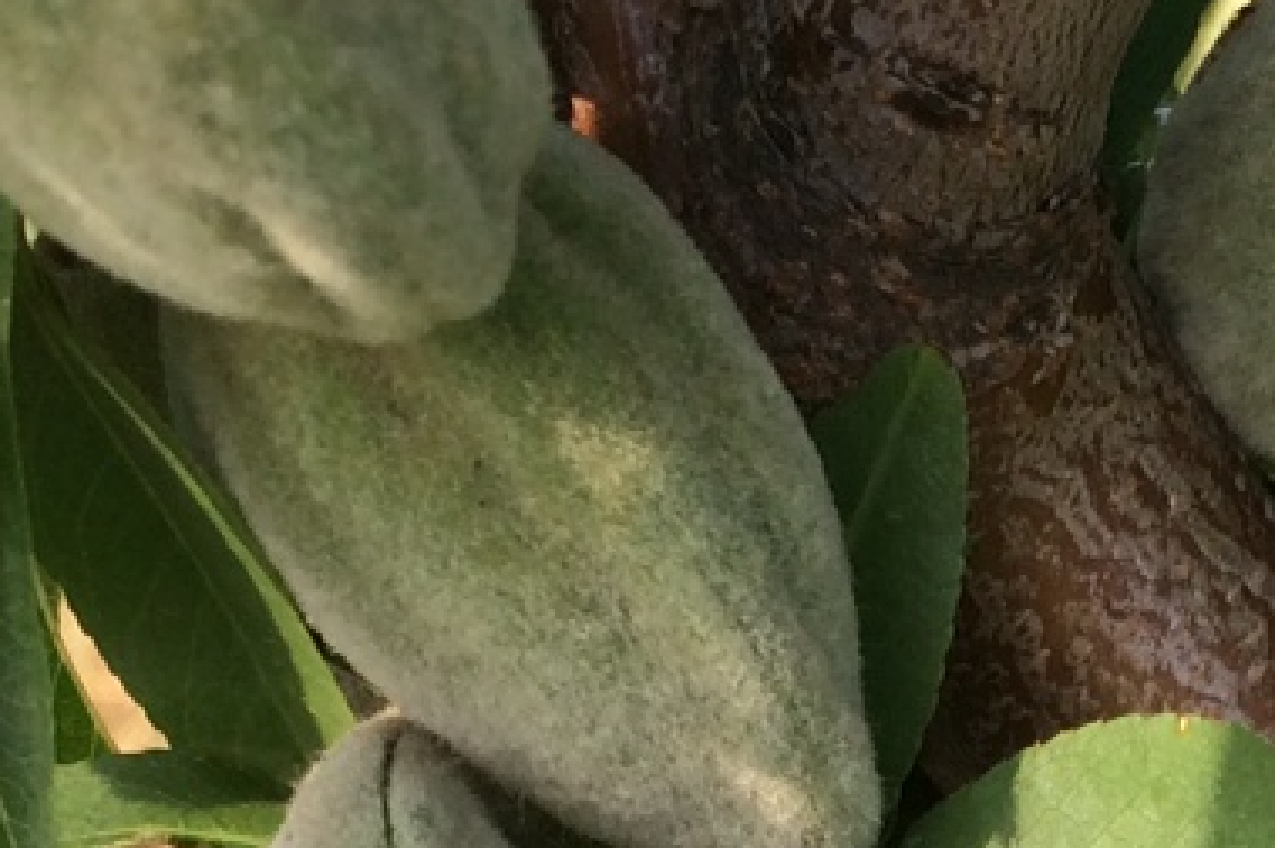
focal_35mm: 130
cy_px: 1612
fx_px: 4600
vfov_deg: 9.9
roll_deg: -1.2
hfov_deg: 15.4
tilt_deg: -24.2
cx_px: 1396
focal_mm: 4.15
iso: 32
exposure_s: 1/406
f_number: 2.2
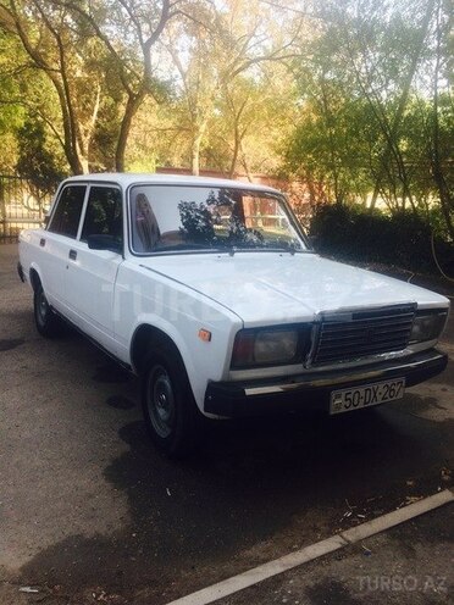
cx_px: 227
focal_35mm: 29
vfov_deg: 61.7
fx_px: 507
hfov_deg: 48.2
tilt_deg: -14.1
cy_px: 302
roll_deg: -1.8
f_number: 2.2
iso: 32
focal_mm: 4.15
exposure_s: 1/318
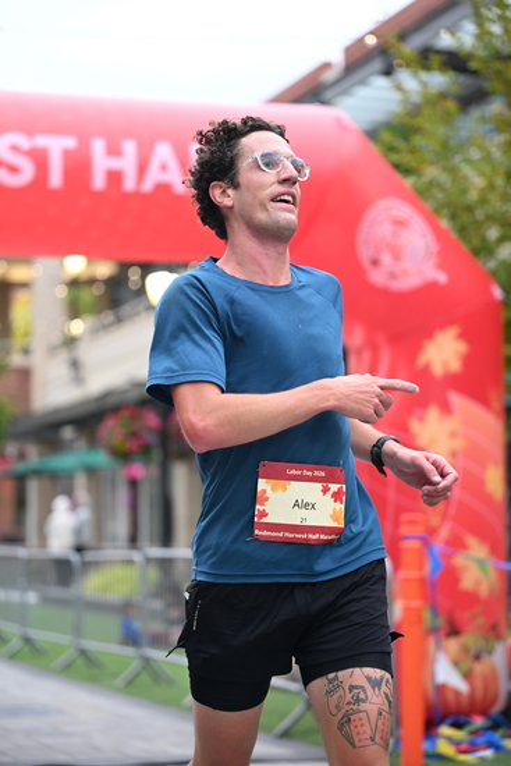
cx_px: 256
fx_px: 1915
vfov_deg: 22.6
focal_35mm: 90
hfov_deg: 15.2
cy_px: 383
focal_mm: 90
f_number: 2.8
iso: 1600
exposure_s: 1/800
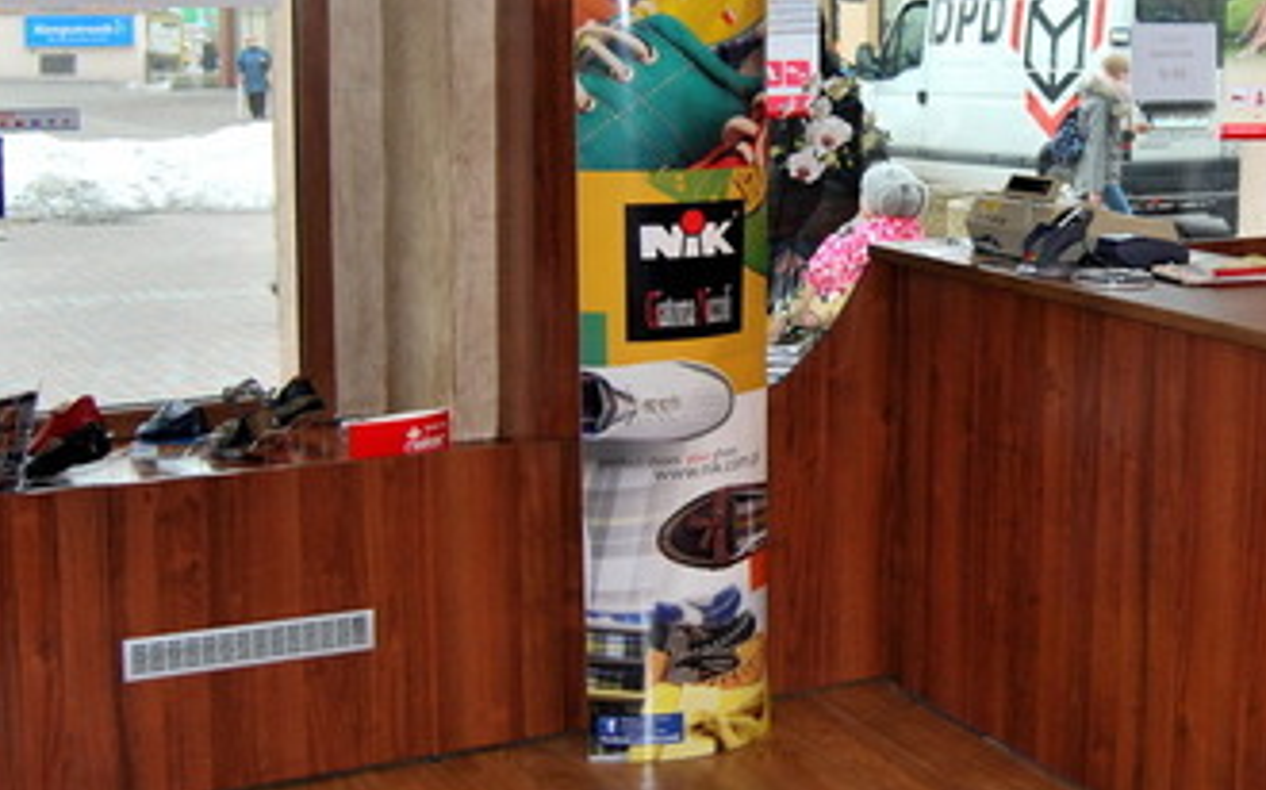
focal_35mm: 60
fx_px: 2069
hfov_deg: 33.1
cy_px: 242
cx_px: 1009
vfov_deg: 21.5
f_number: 3.5
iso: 200
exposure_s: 1/60
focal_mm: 18
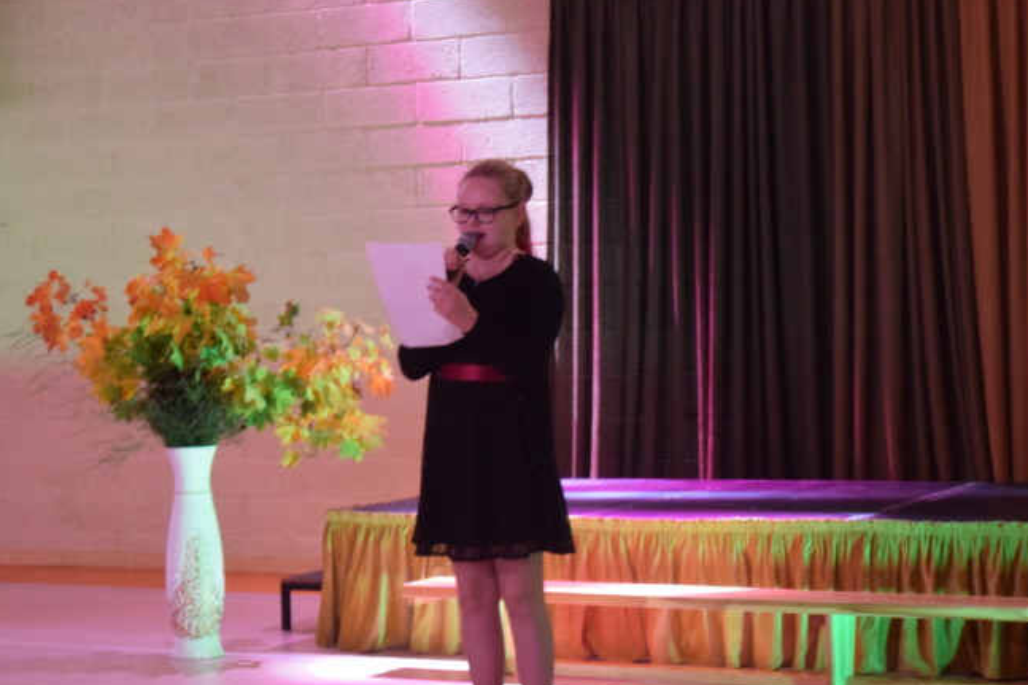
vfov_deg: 17.9
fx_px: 2170
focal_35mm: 76
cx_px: 429
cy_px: 447
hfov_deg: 26.6
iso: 3200
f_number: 4.2
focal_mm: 32
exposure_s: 1/8
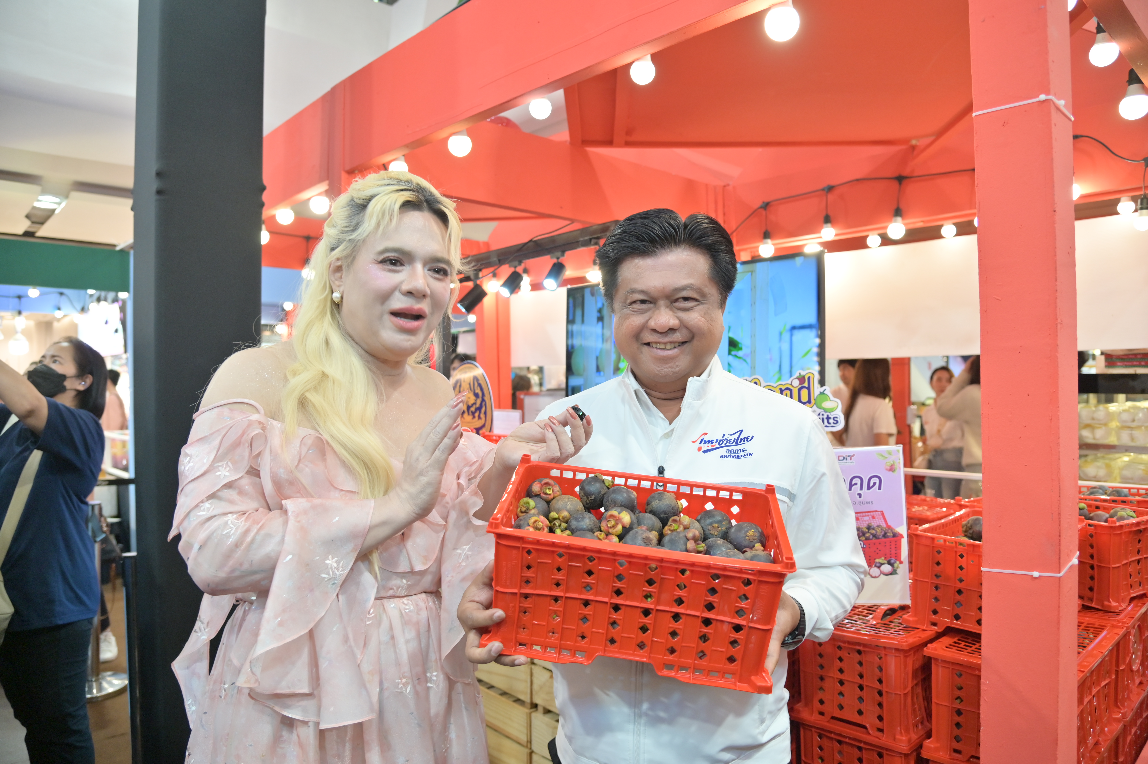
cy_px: 382
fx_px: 765
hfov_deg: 73.8
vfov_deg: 53.1
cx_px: 574
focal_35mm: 24
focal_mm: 24
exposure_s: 1/100
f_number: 4
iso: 800
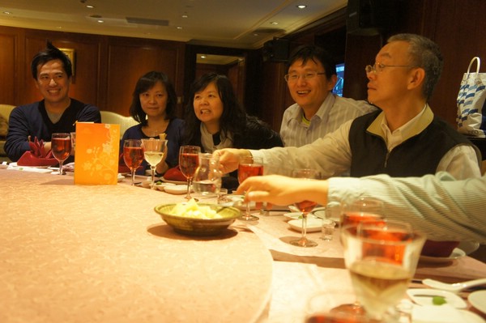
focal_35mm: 40
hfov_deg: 48.0
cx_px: 243
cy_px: 162
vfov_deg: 33.0
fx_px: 546
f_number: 4
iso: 1600
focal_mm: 27
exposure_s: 1/40
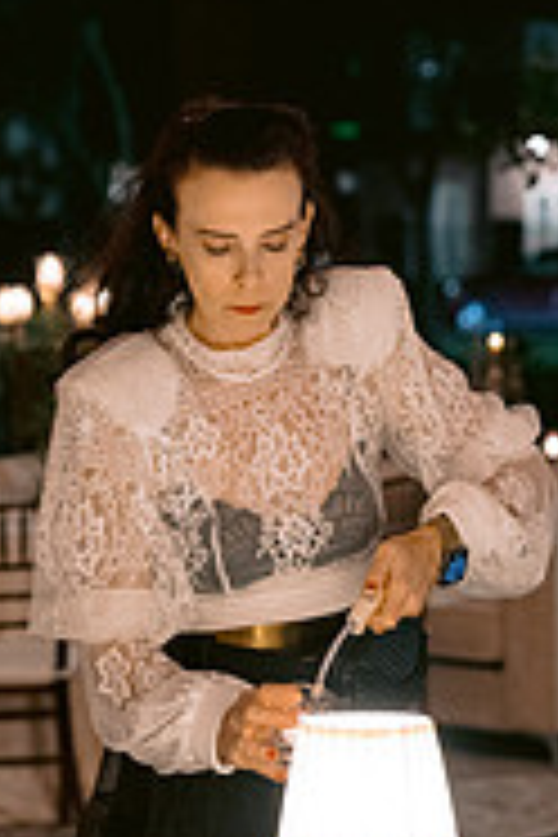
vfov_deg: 16.9
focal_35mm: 121
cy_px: 477
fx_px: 2813
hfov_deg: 11.3
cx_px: 171
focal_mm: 50
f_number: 2.5
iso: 1600
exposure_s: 1/80
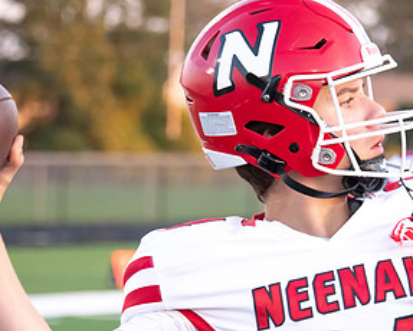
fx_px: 3131
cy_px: 254
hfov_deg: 7.5
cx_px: 263
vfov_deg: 6.0
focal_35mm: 256
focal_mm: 135
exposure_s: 1/1000
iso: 4000
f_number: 5.6
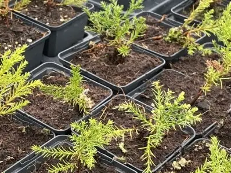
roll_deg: -6.0
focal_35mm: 94
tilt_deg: -33.3
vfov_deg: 15.7
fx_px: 628
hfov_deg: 20.6
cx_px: 39
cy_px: 109
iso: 50
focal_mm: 4.2
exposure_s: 1/121
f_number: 1.6
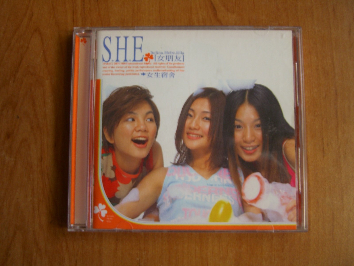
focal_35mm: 38
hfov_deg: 49.0
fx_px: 389
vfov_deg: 37.7
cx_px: 177
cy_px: 133
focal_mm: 7.9
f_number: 2.8
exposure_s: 1/10
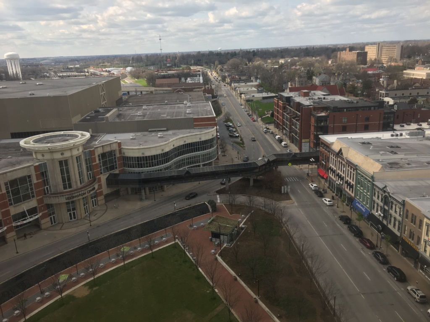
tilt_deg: -16.3
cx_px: 215
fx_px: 360
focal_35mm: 29
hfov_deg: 61.7
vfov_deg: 48.2
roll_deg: +2.9
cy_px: 161
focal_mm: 4.15
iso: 40
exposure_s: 1/120
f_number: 2.2
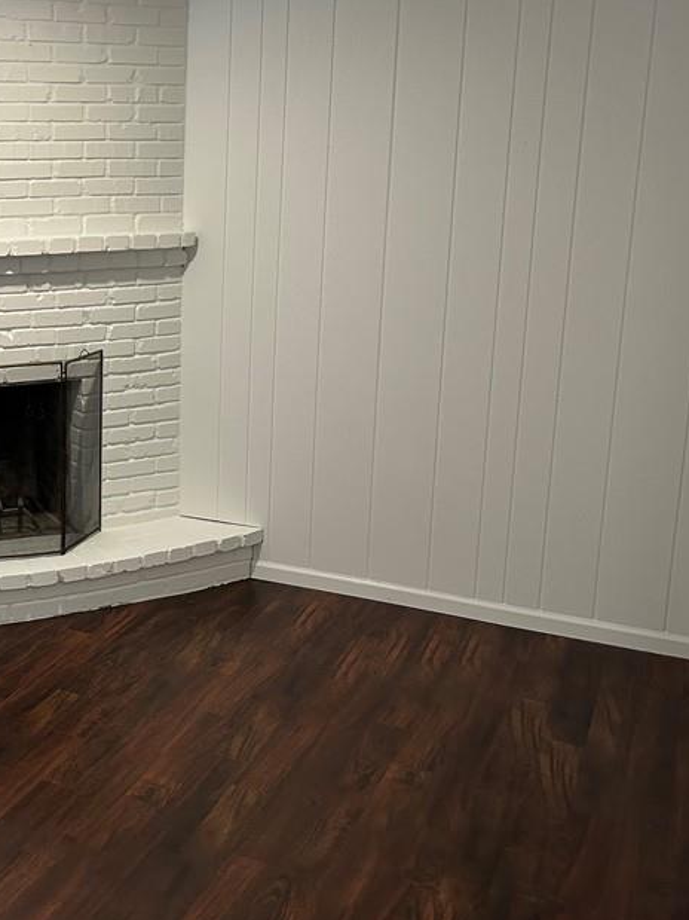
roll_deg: +0.8
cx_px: 53
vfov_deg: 43.8
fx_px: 1142
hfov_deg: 31.8
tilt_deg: -12.8
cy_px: 415
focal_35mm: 43
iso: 200
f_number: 1.5
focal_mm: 5.7
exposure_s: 1/60
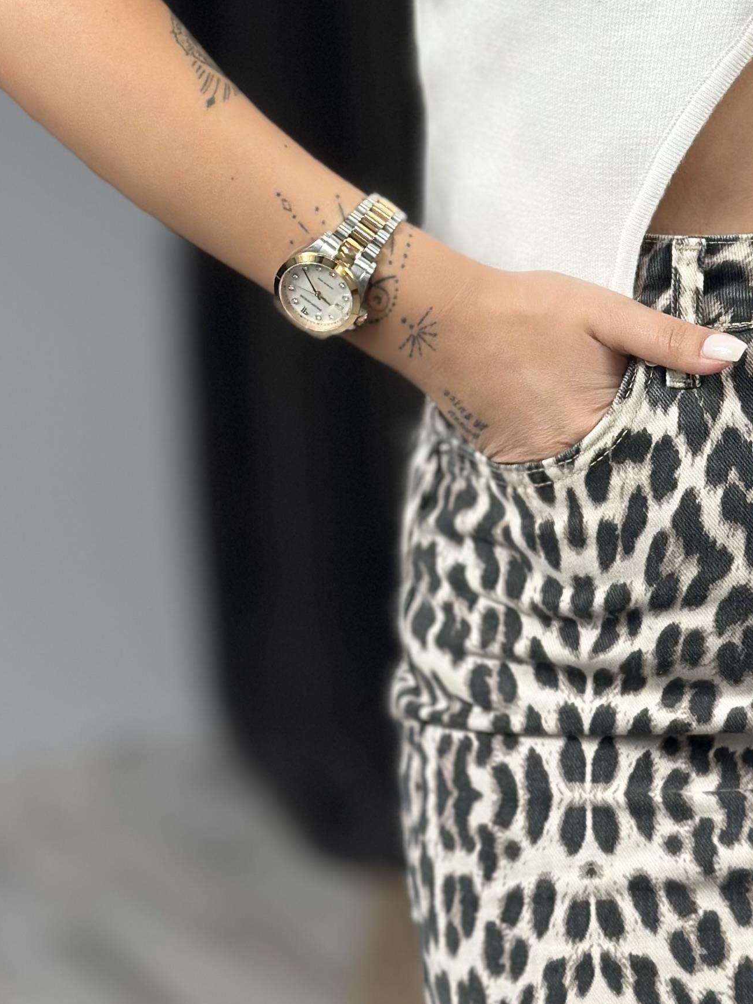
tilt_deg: -29.8
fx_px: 3248
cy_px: 128
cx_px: 774
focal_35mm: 112
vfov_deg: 17.3
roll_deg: +3.8
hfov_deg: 13.0
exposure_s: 1/101
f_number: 1.78
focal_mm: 6.86
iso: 64
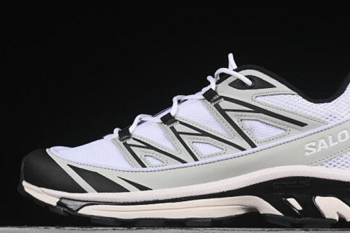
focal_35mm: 123
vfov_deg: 11.1
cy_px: 108
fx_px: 1195
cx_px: 214
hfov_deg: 16.6
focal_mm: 50
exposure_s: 1/80
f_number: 8
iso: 160
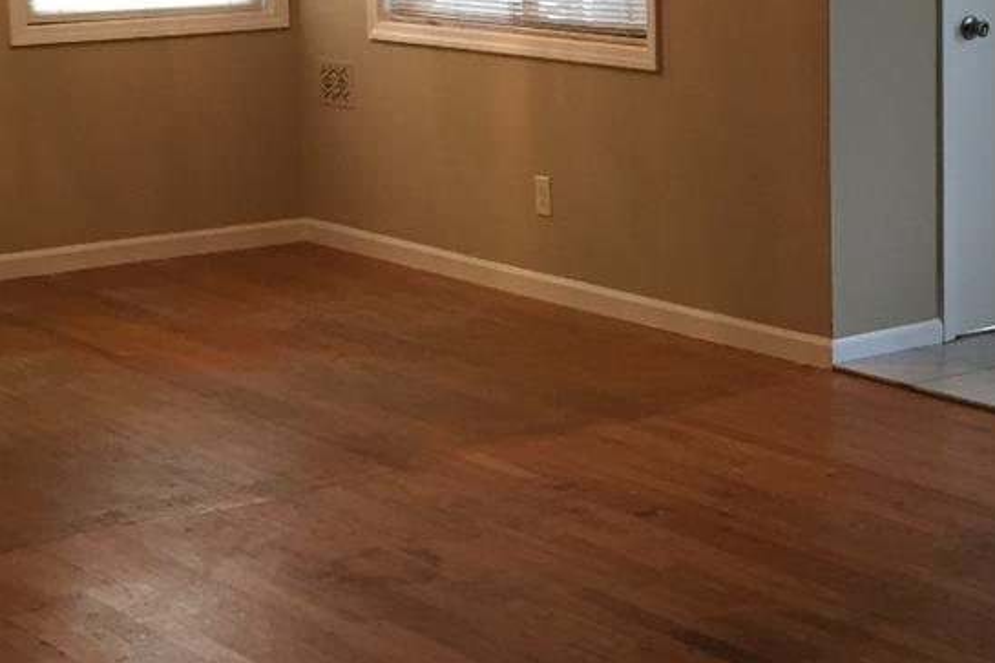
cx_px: 783
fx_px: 2293
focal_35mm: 83
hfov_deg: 24.1
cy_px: 232
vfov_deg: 16.4
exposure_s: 1/33
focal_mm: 4.15
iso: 125
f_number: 2.2
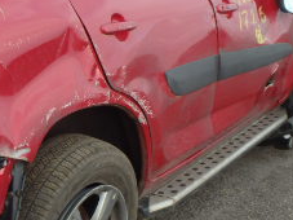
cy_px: 96
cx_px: -41
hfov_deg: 23.0
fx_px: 668
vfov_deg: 18.6
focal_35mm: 79
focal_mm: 5
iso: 125
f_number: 3.9
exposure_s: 1/250
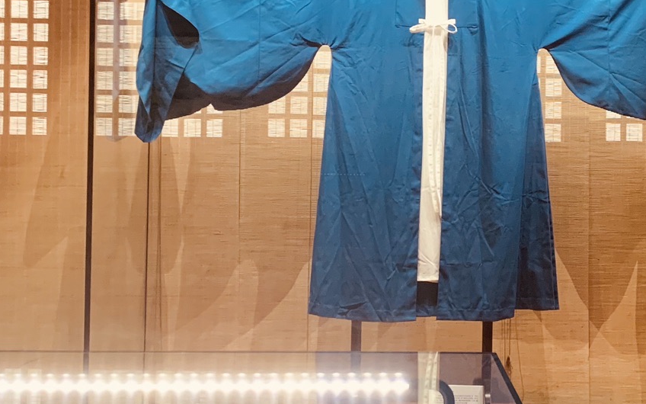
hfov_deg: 31.3
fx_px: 1144
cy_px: 131
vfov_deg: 19.9
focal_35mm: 65
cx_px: 417
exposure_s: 1/45
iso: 400
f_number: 1.8
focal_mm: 4.25
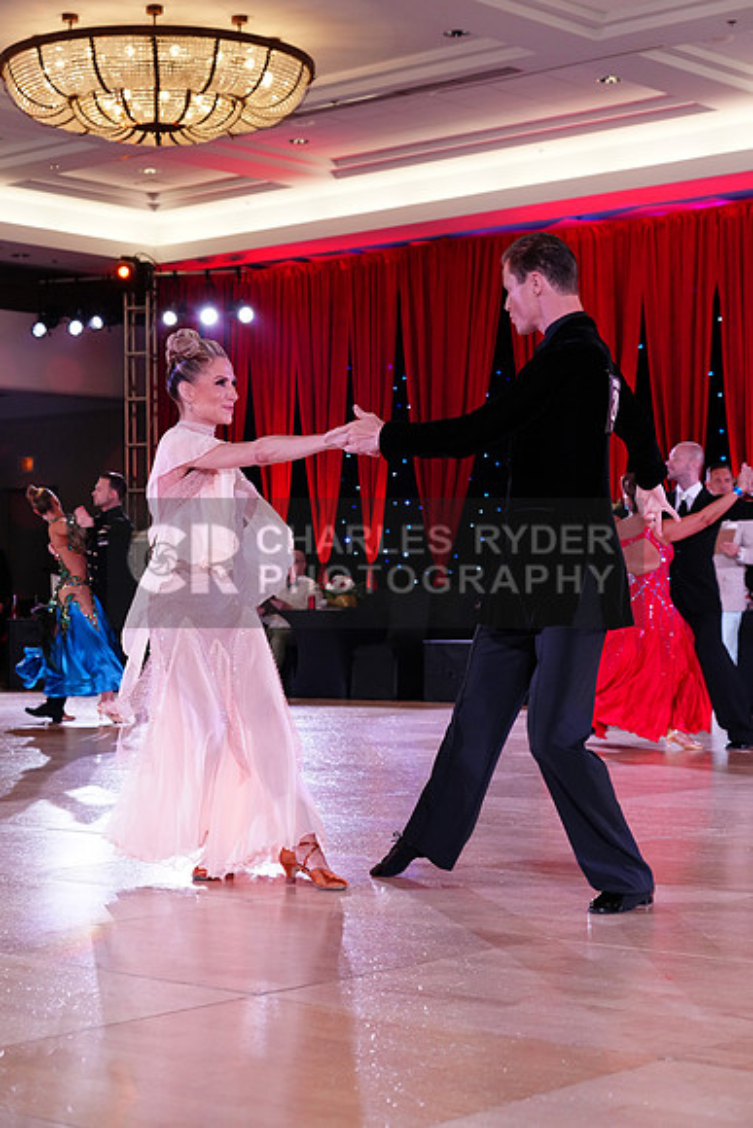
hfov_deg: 20.9
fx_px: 2038
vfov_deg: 31.0
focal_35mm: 65
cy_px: 564
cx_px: 376
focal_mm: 65
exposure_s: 1/250
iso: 2500
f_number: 5
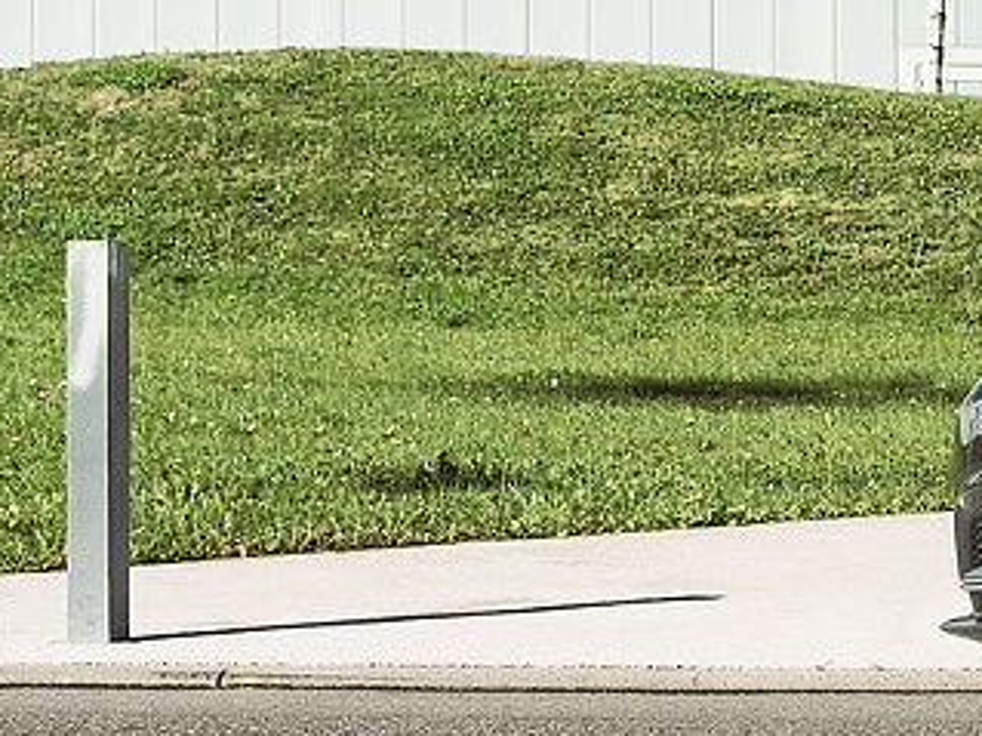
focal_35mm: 169
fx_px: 4792
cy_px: -83
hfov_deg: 10.3
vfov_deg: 8.7
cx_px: 2306
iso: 100
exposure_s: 1/80
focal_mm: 35
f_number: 6.3
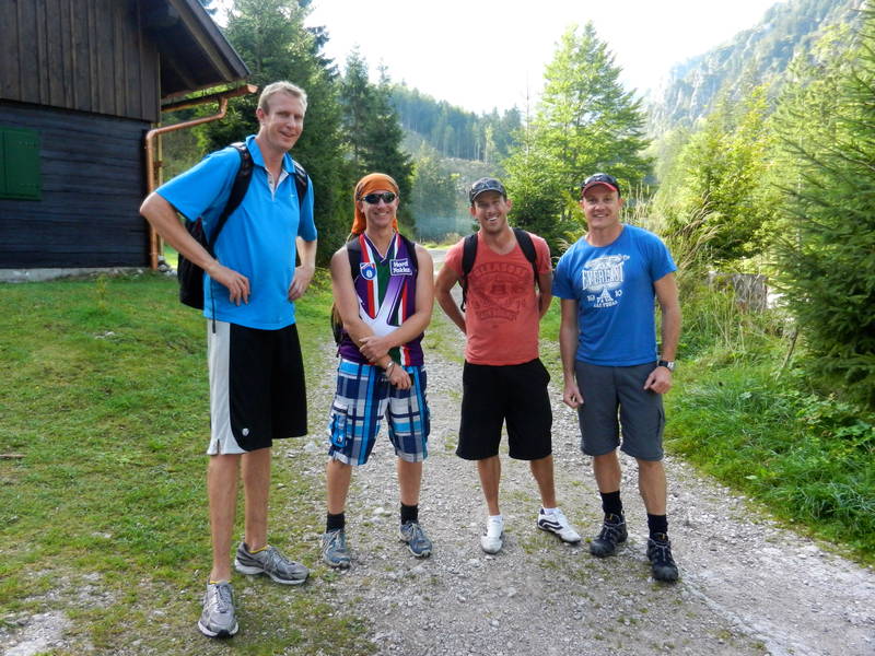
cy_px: 328
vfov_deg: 48.2
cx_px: 438
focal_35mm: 29
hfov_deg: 61.7
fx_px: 733
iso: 360
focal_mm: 5.1
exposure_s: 1/250
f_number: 3.6
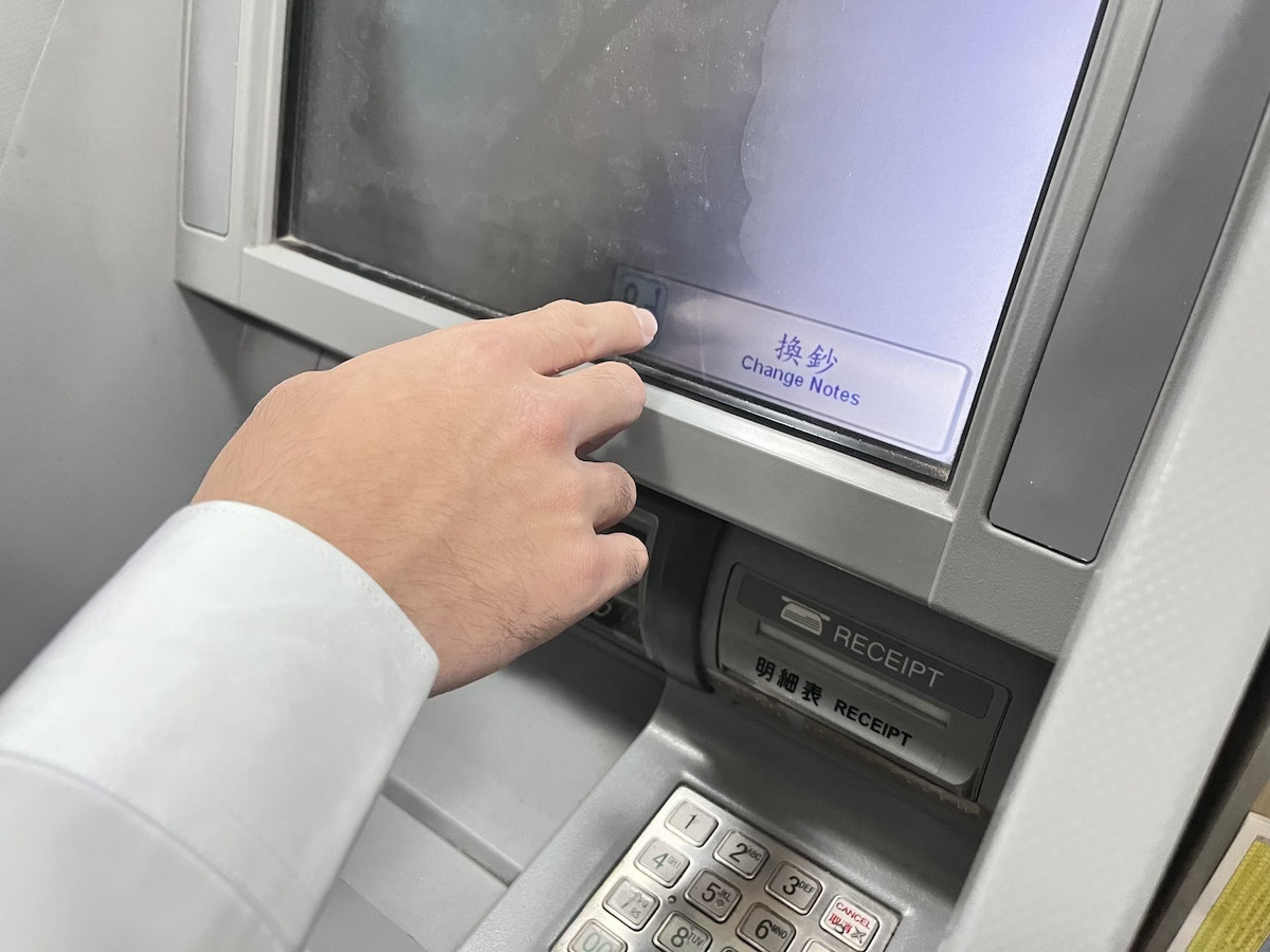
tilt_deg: -36.2
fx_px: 954
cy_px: 476
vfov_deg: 53.1
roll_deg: +1.4
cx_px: 635
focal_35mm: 26
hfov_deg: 67.3
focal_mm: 5.1
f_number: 1.6
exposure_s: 1/60
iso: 400
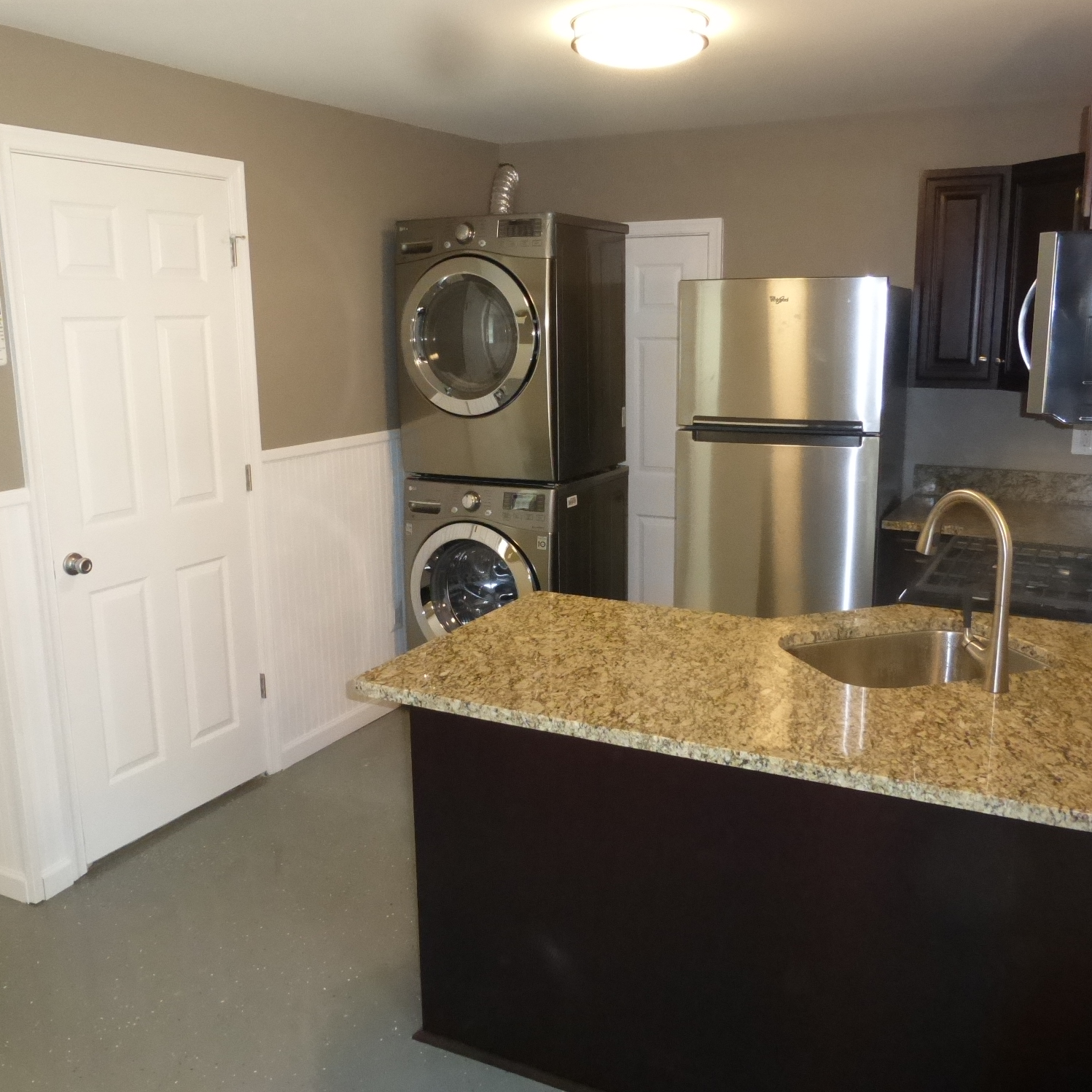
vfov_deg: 55.6
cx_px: 569
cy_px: 533
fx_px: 1035
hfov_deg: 55.6
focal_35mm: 29
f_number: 4
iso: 800
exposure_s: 1/60
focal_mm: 4.3
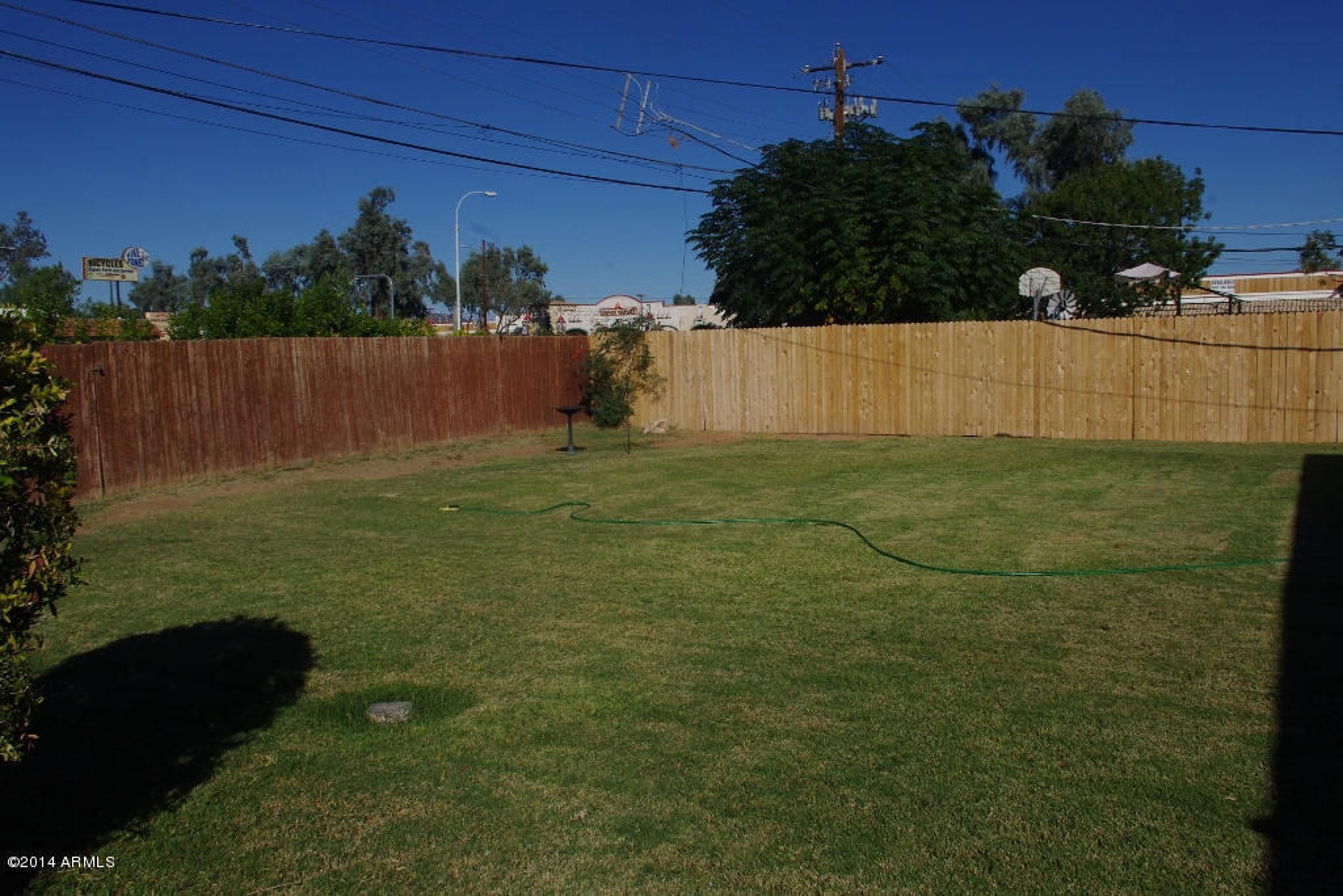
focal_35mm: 30
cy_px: 448
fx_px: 1119
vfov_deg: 43.6
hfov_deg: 61.9
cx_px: 672
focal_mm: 20
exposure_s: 1/500
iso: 200
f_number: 14
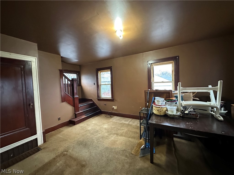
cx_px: 117
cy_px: 88
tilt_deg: -2.1
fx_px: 95
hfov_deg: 102.1
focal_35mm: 14
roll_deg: +2.1
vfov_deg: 85.7
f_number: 2.2
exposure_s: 1/40
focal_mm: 2.22
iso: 1000
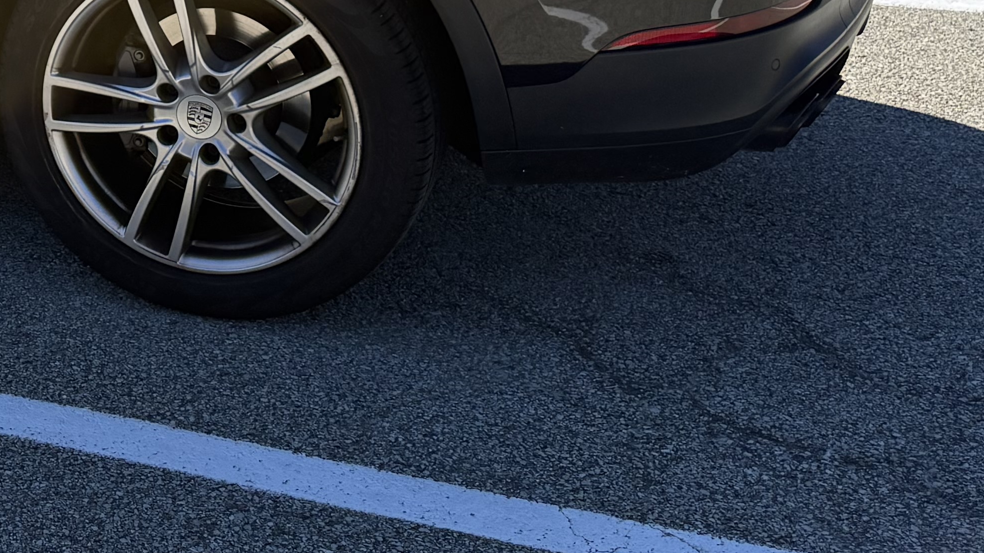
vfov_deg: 15.3
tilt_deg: -13.5
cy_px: -122
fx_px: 1983
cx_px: -166
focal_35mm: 76
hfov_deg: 25.3
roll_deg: +0.9
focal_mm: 6.76
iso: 100
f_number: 1.78
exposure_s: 1/3279
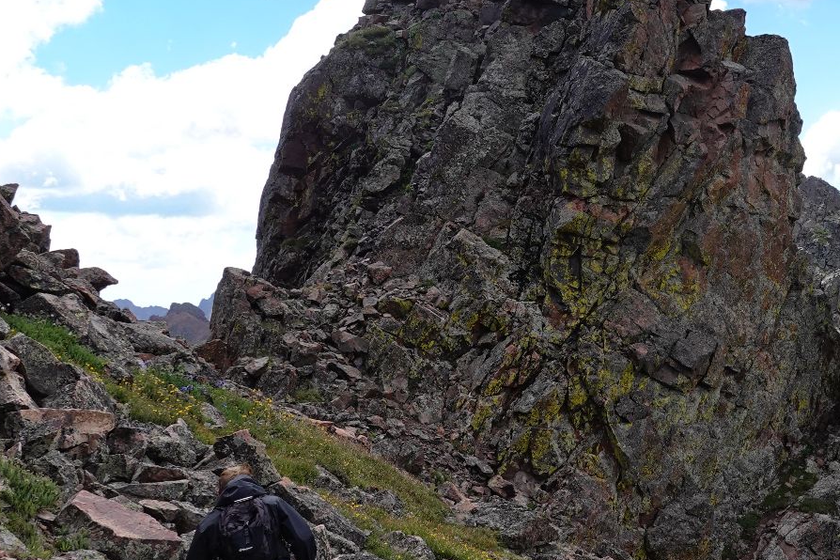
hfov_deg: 34.5
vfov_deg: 24.6
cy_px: 274
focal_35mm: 55
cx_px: 738
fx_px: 1283
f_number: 4
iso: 100
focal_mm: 9
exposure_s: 1/400
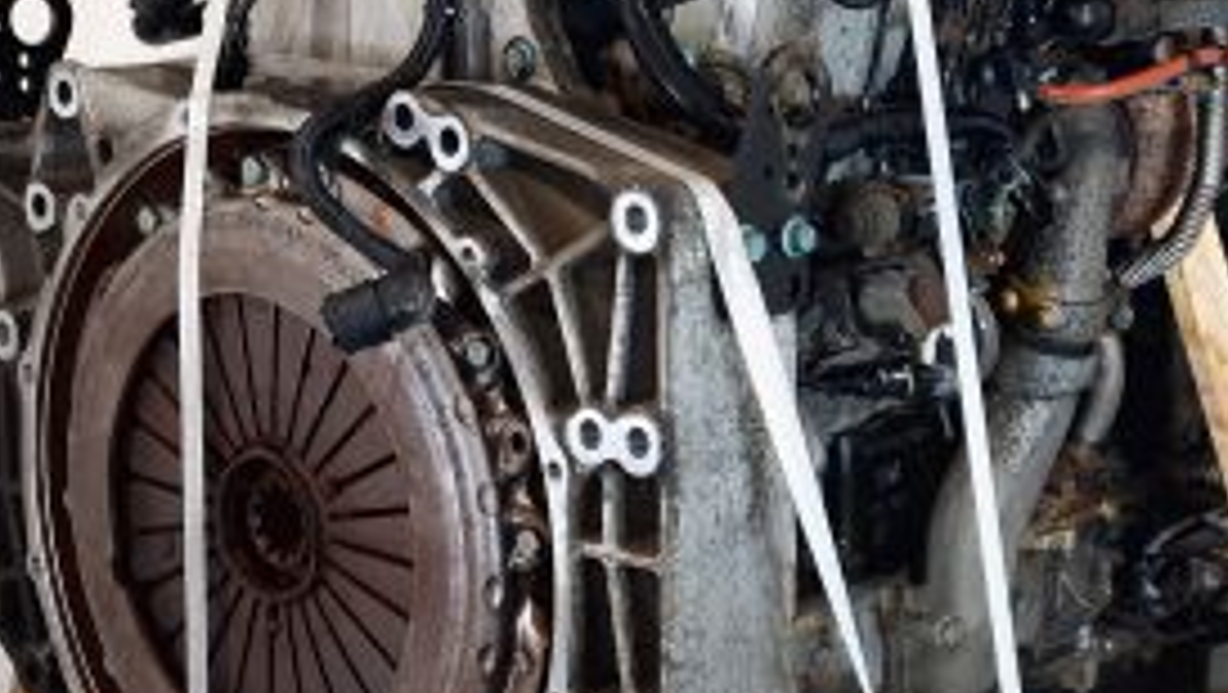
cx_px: 949
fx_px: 1792
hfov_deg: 36.8
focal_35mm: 55
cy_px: 189
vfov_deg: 21.7
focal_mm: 6.4
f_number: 1.8
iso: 162
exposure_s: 1/50
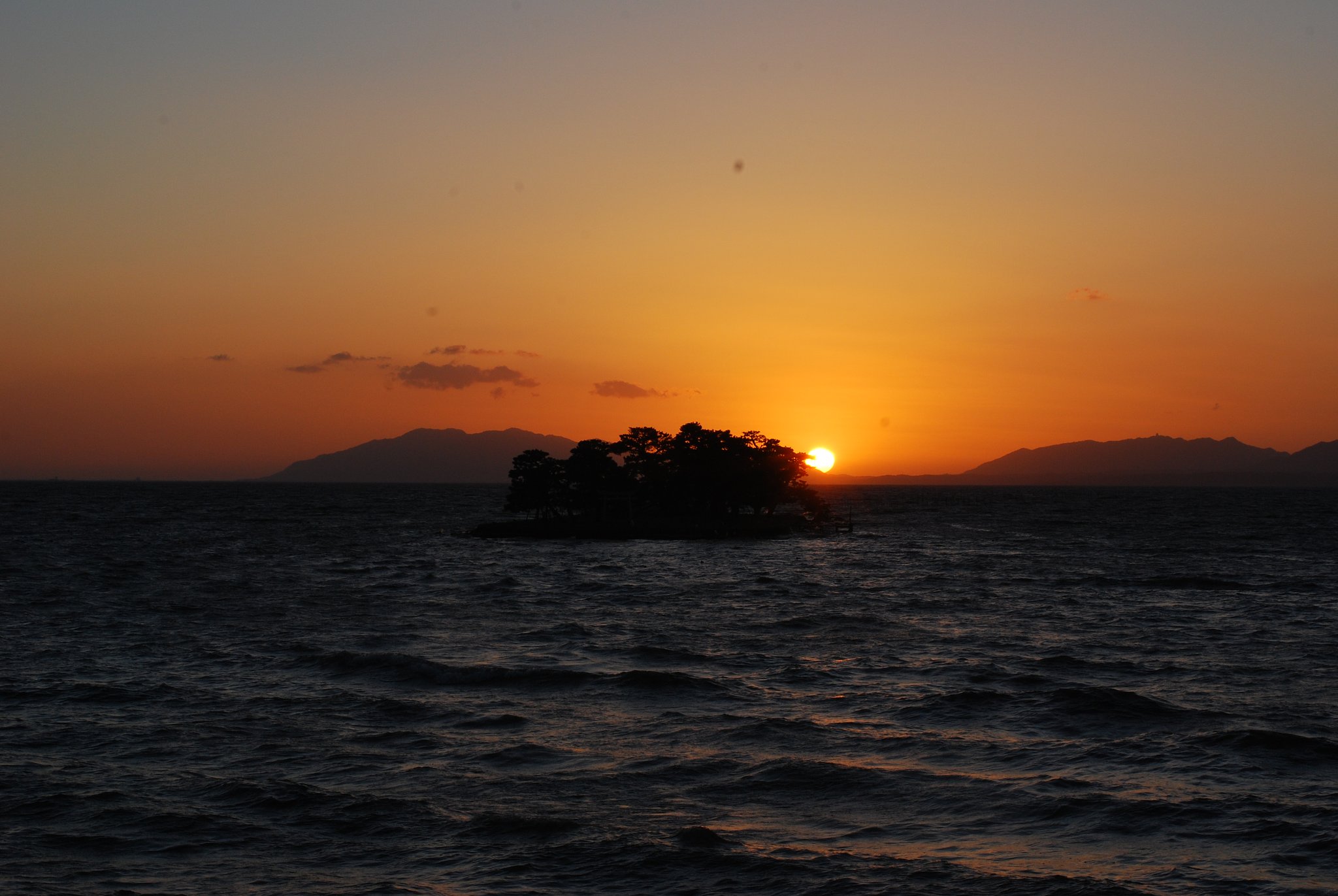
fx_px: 2791
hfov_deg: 27.0
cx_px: 669
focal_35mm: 75
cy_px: 448
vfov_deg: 18.2
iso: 200
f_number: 16
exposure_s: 1/100
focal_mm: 50
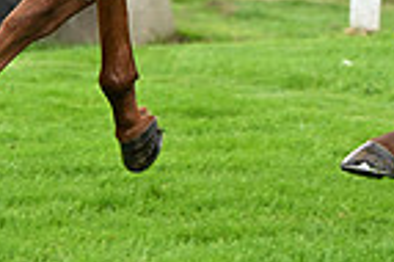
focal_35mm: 495
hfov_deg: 4.2
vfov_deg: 2.8
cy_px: -233
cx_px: 438
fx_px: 5411
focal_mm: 122
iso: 1250
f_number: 4
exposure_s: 1/2000
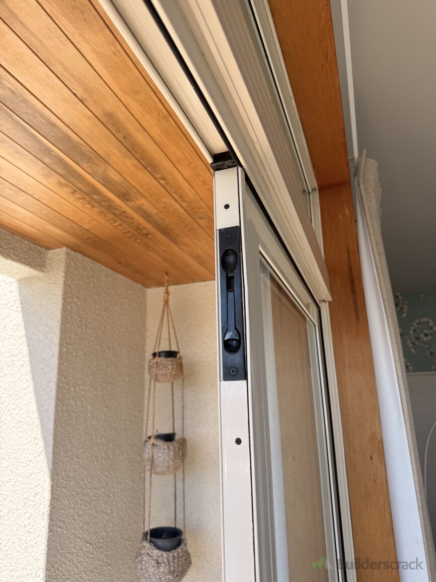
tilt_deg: +15.0
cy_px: 291
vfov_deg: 71.6
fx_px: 403
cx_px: 218
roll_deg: +0.8
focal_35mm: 24
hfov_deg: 56.8
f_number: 1.78
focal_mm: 6.76
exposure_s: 1/1174
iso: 100
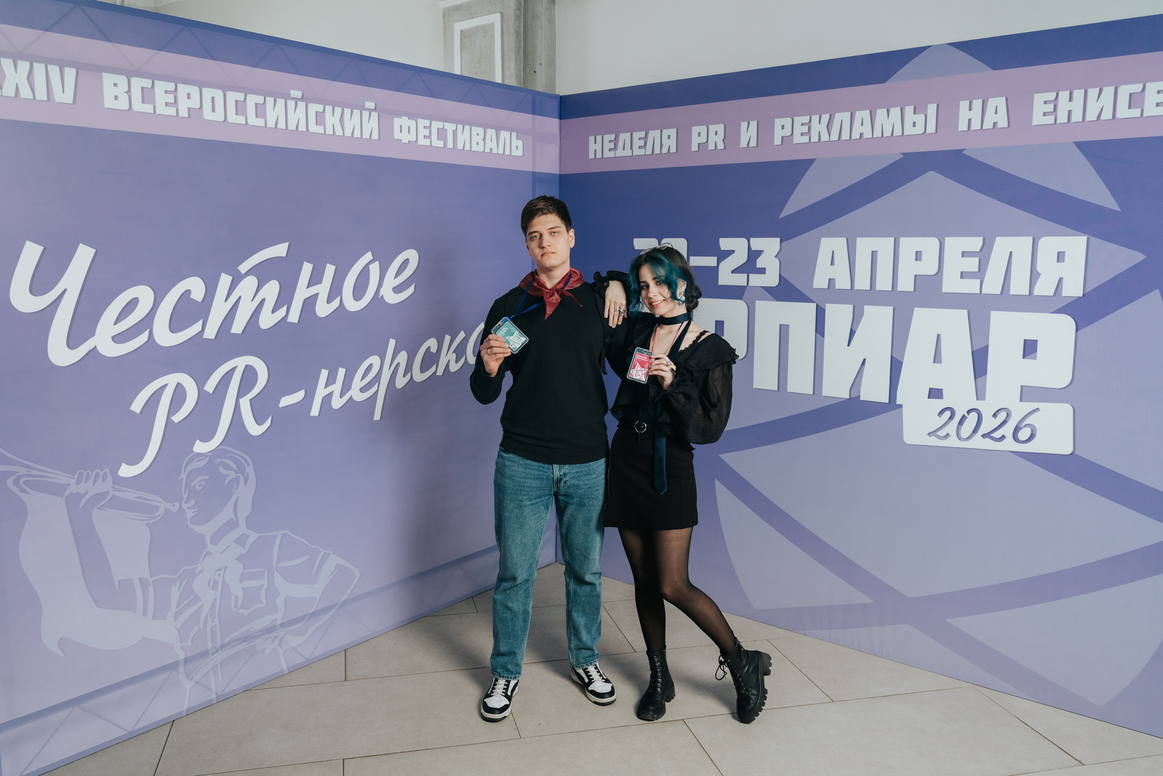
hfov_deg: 63.6
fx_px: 938
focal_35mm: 29
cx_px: 581
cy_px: 377
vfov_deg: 44.9
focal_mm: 28
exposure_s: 1/160
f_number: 2.8
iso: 800
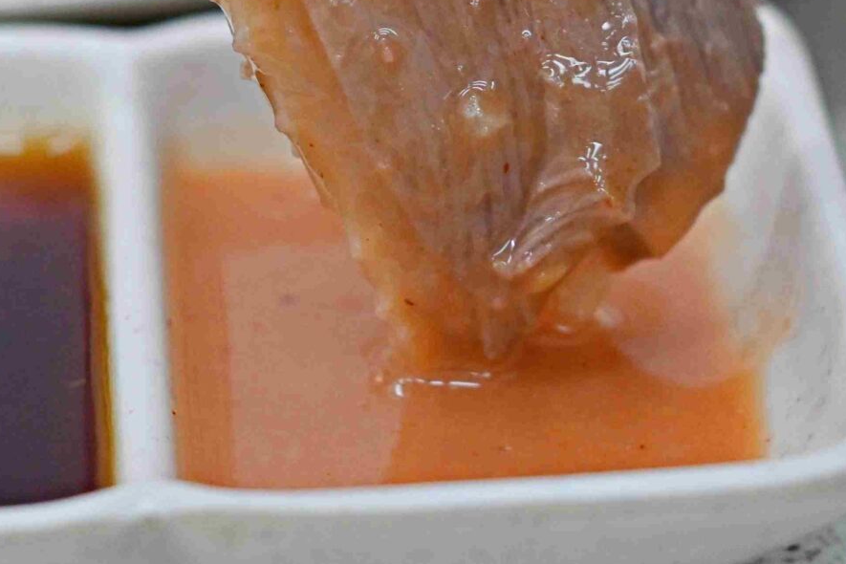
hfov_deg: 9.5
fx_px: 5099
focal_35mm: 217
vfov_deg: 6.3
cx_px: 300
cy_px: -70
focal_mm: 50
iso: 800
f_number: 3.2
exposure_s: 1/200
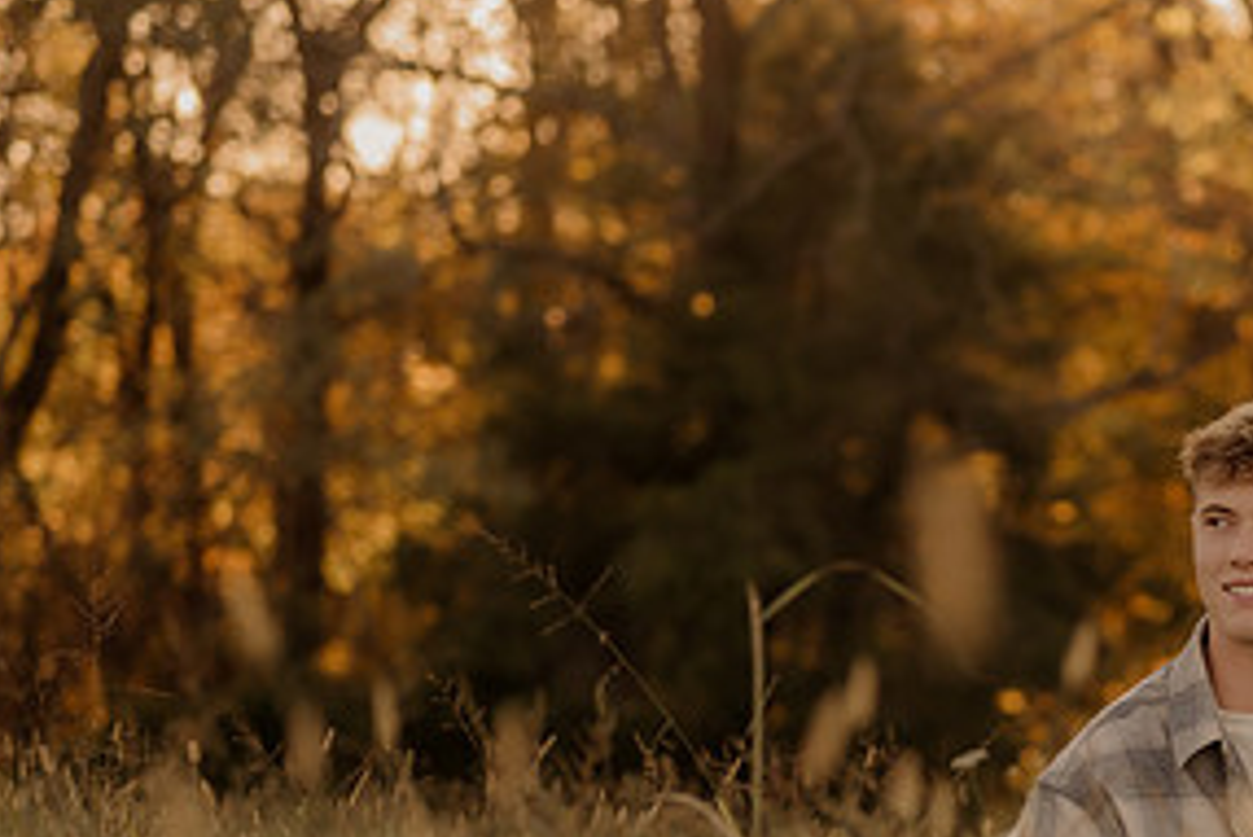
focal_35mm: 152
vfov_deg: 9.0
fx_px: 5293
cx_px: 1030
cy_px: 710
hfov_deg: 13.4
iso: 250
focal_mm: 50
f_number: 1.8
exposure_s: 1/1250
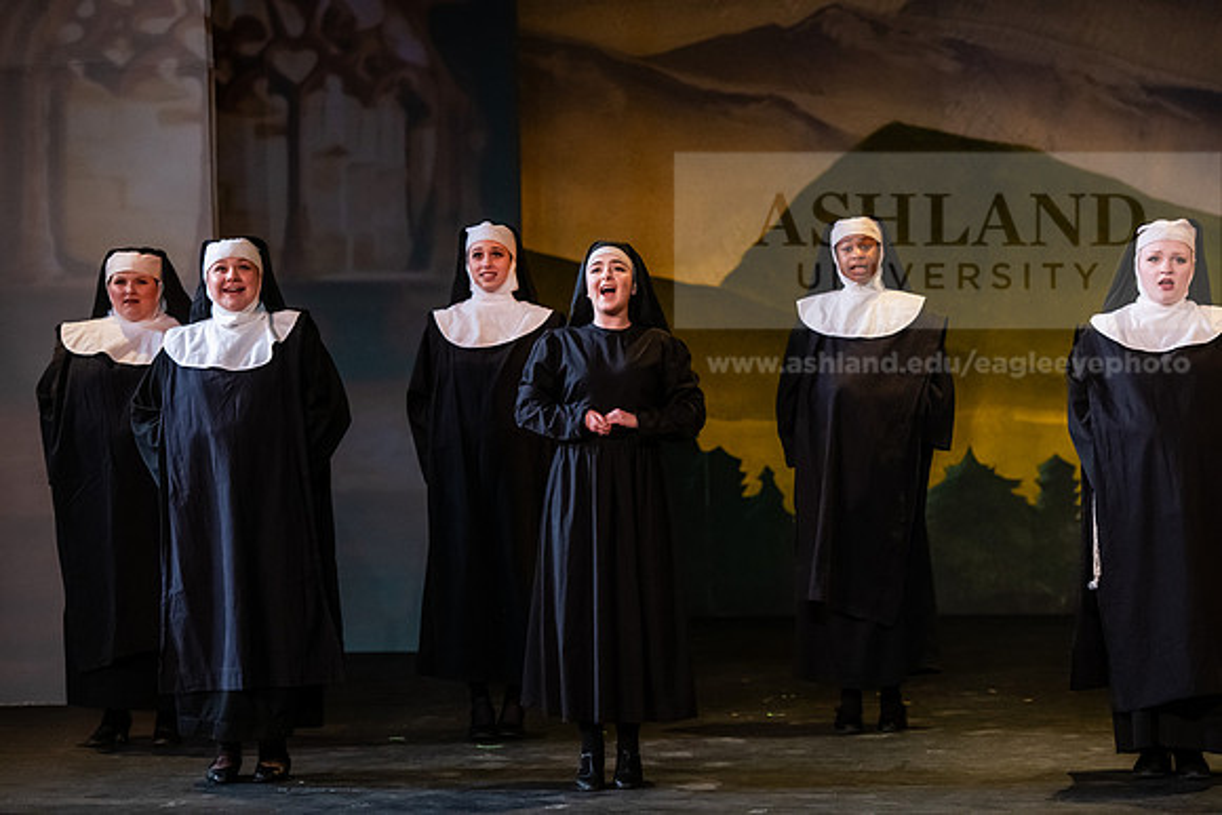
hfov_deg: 17.1
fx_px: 4074
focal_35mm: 120
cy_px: 408
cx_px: 611
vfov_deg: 11.4
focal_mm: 120
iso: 4000
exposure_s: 1/200
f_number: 3.2
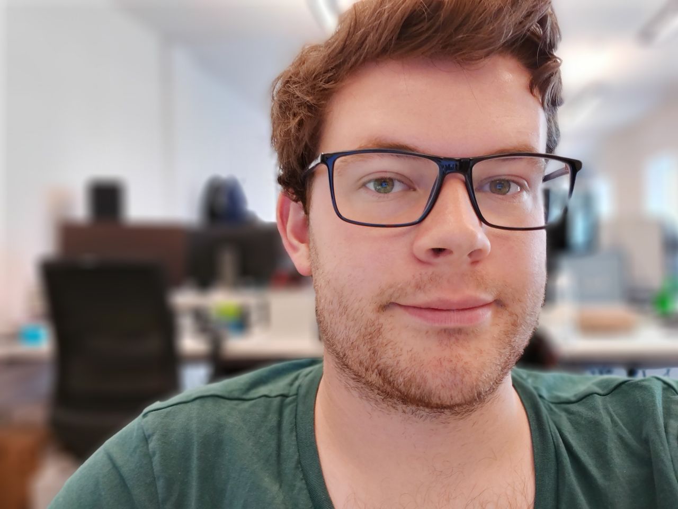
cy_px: 254
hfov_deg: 56.8
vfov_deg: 44.2
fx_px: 627
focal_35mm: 32
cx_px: 339
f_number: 2
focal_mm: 4.58
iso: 160
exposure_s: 1/25
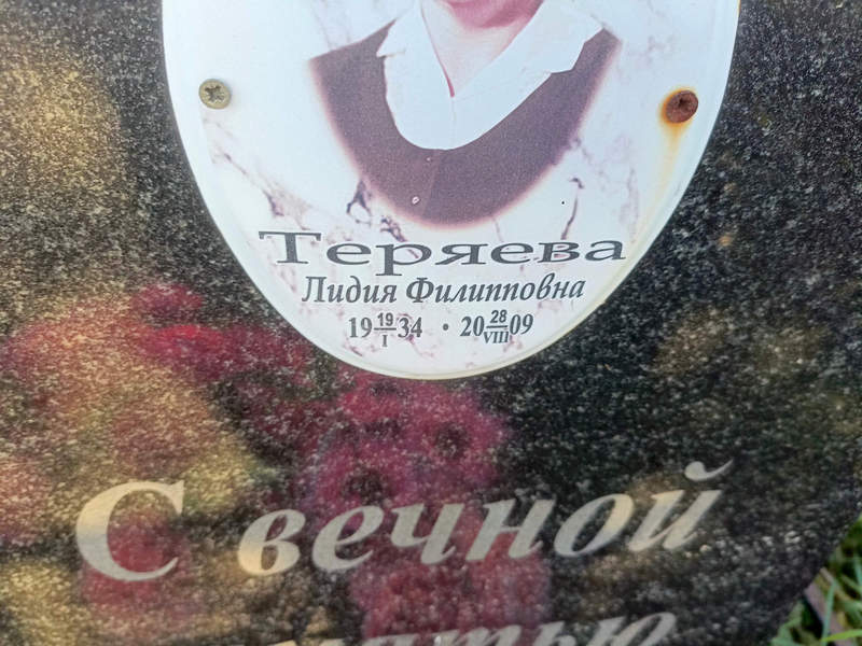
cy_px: 323
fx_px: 623
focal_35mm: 25
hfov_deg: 69.4
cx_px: 431
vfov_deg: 54.9
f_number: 1.69
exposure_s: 1/120
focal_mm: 4.76
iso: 117
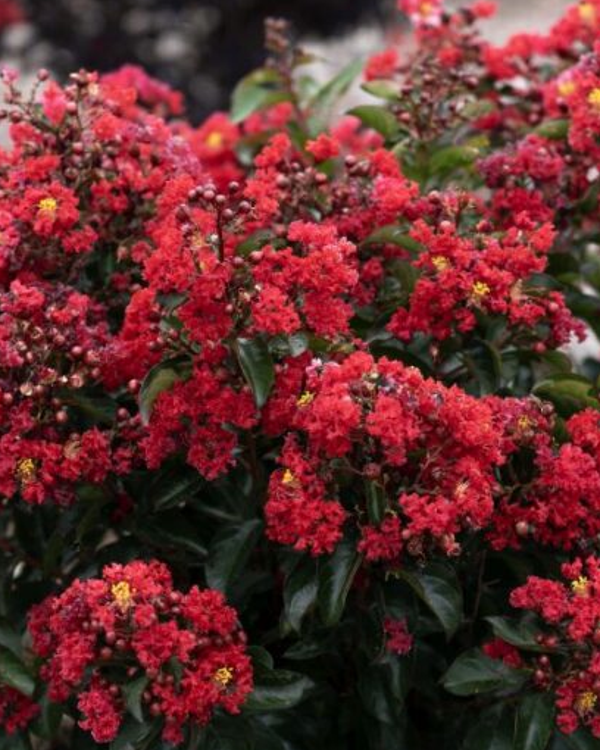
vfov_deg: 11.6
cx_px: 291
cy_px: 340
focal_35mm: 167
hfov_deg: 9.3
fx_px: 3707
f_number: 4
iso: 100
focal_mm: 105
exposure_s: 1/320
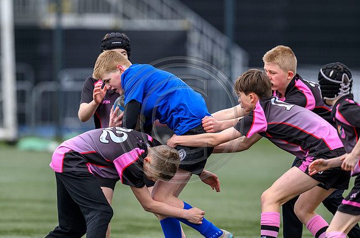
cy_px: 117
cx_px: 183
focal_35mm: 457
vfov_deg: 3.0
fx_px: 4559
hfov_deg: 4.5
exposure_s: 1/2000
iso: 1250
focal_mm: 400
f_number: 4
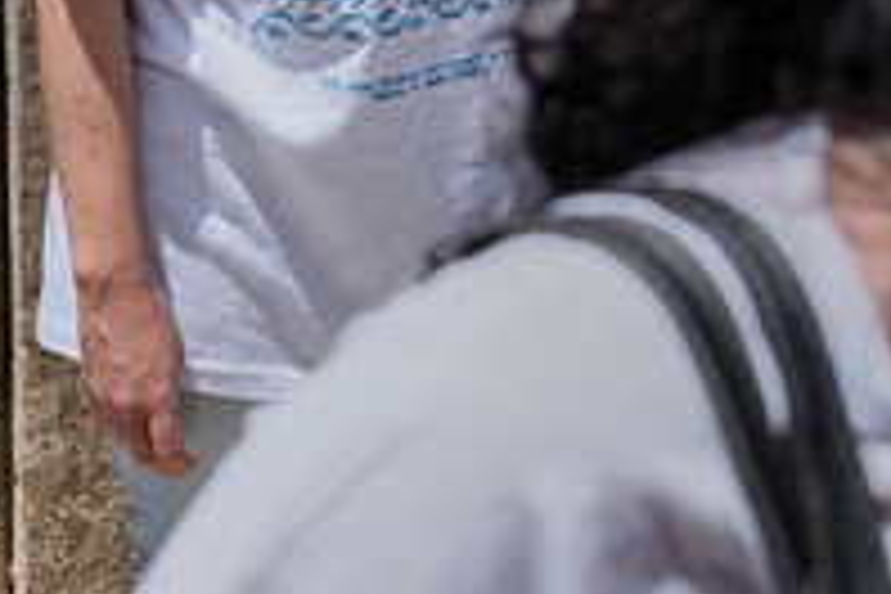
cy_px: 112
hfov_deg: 11.9
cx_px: 40
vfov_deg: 8.0
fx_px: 4232
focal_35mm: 171
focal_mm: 33
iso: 200
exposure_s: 1/2000
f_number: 4.5
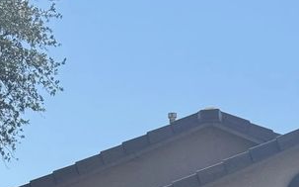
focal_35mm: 172
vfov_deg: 7.3
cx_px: 253
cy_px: 372
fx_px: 1401
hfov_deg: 12.1
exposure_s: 1/4975
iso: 64
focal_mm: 6.76
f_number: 1.78
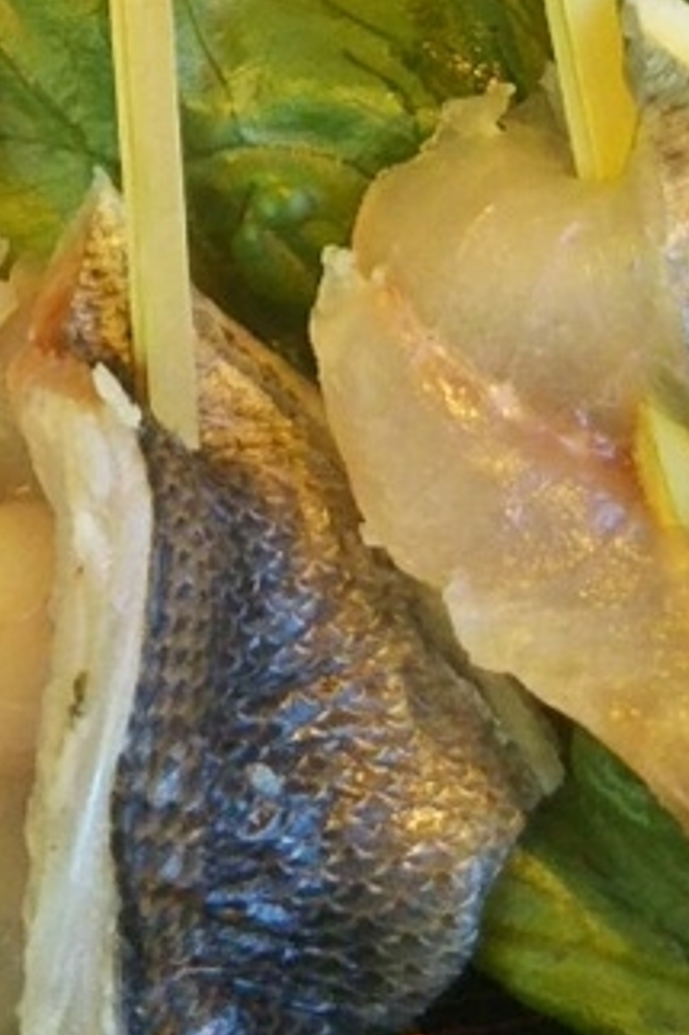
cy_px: -119
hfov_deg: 11.7
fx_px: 3333
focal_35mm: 116
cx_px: 22
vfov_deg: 17.1
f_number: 2.2
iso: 160
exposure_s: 1/120
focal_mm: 4
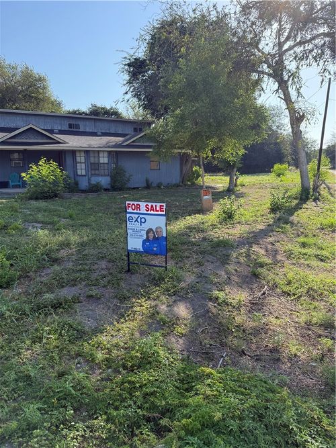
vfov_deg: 71.6
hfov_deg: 56.8
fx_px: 311
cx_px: 168
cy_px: 224
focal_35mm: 24
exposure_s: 1/1901
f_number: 1.78
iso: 100
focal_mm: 6.76
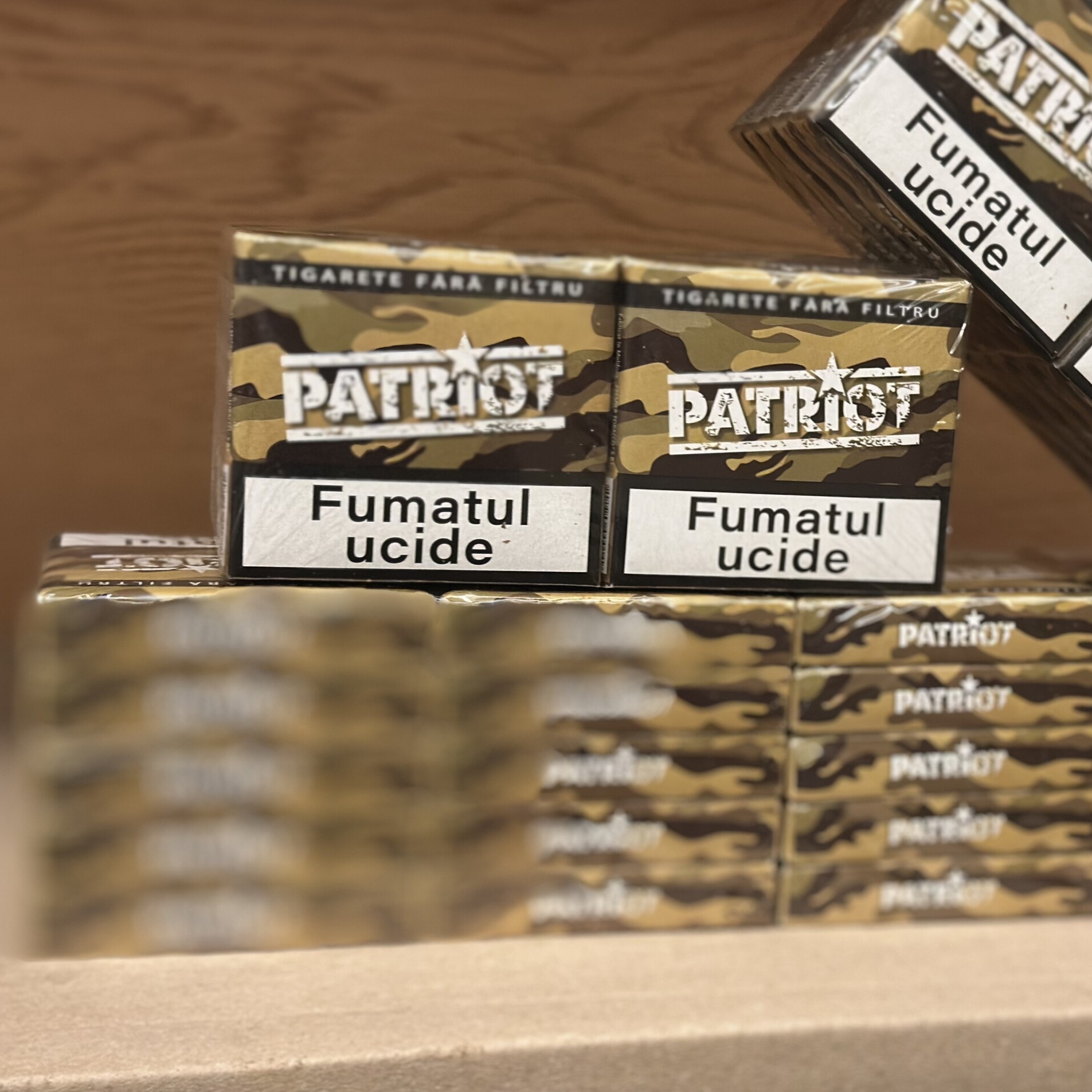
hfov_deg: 29.9
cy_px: 544
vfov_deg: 30.0
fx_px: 2034
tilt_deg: -14.9
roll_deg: -1.8
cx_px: 705
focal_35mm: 57
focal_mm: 6.86
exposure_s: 1/41
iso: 400
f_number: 1.78
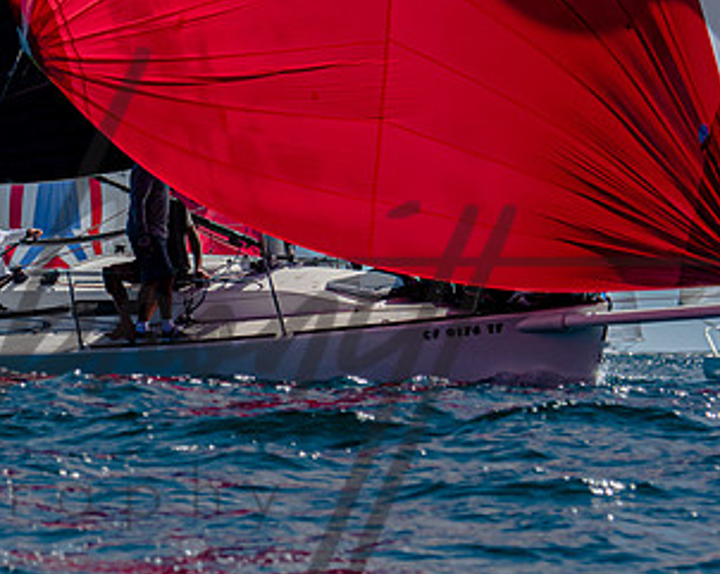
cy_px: 374
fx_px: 14114
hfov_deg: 2.9
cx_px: 77
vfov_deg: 2.3
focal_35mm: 663
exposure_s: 1/2500
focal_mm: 210
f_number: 5.3
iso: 200
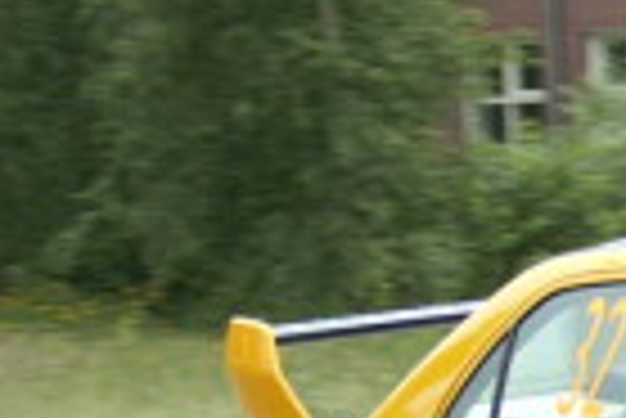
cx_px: 1085
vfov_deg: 2.8
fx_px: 8428
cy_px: 546
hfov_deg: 4.2
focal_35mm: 484
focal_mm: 75
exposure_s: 1/200
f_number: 7.1
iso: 100
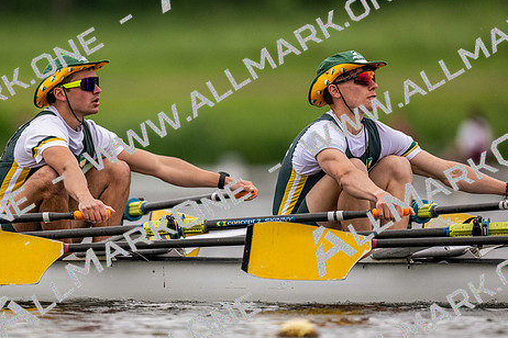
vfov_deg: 1.8
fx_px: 10639
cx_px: 219
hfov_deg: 2.7
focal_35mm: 754
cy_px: 174
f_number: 4
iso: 1250
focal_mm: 600
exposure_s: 1/2000
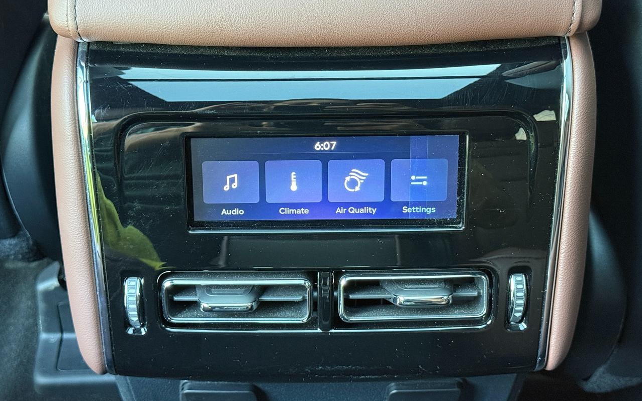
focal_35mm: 51
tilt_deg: -41.3
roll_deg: -3.1
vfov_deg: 25.3
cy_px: 205
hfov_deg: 39.6
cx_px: 321
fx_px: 892
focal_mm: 6.76
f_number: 1.78
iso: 500
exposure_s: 1/40
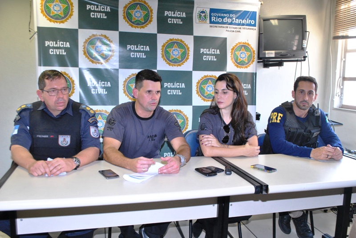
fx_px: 327
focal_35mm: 33
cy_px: 119
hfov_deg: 57.2
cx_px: 178
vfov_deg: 40.1
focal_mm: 22
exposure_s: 1/40
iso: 800
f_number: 5.6
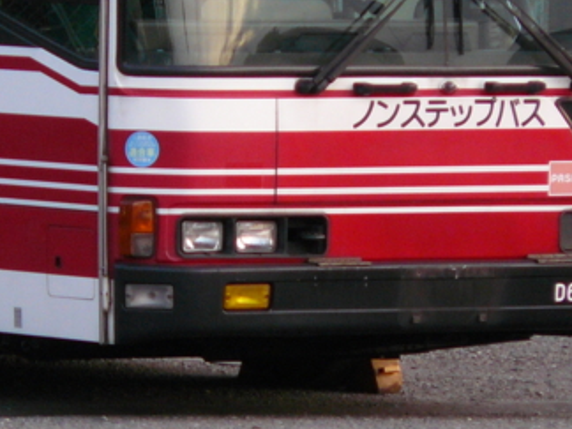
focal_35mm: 638
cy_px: 177
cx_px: 205
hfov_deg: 3.1
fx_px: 10542
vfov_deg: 2.3
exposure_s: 1/3.2
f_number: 3.3
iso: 200
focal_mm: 47.8
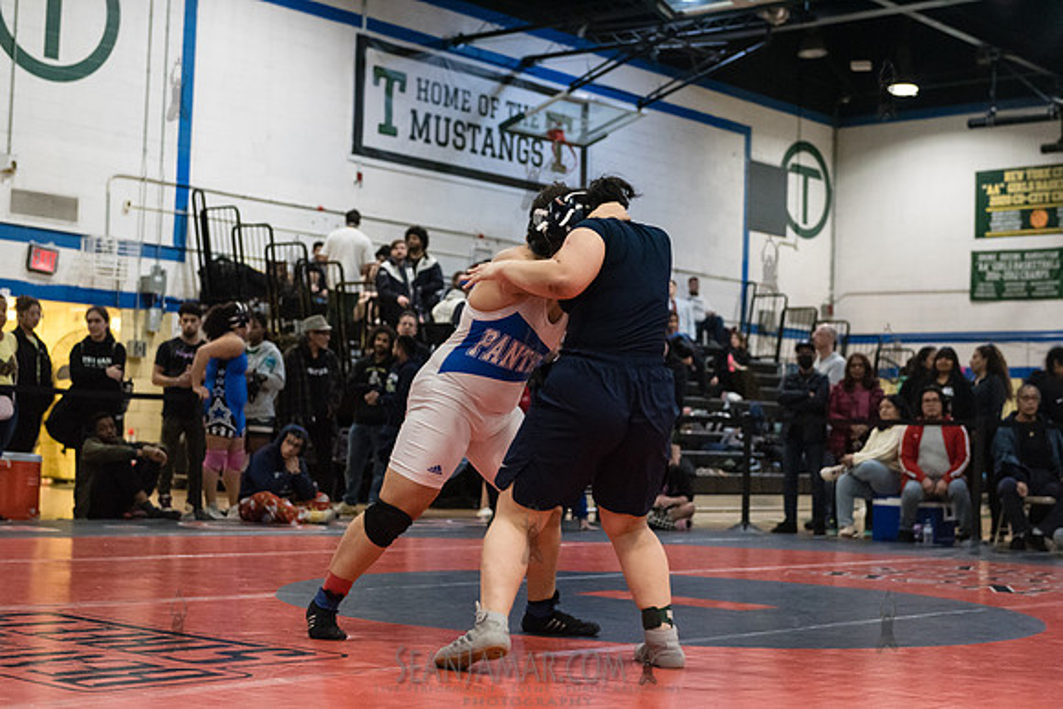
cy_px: 354
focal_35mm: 58
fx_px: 1713
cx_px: 532
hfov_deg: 34.5
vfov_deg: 23.4
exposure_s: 1/500
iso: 8000
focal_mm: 58
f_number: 3.2
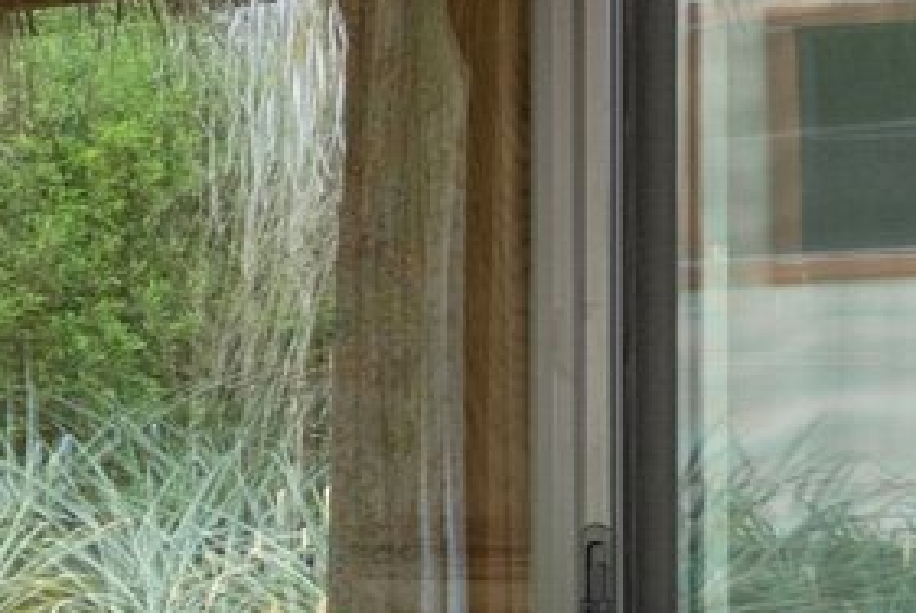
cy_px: 536
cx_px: -1936
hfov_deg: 10.4
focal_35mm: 131
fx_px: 3337
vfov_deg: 10.4
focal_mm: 18
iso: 320
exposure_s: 1/15
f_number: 8
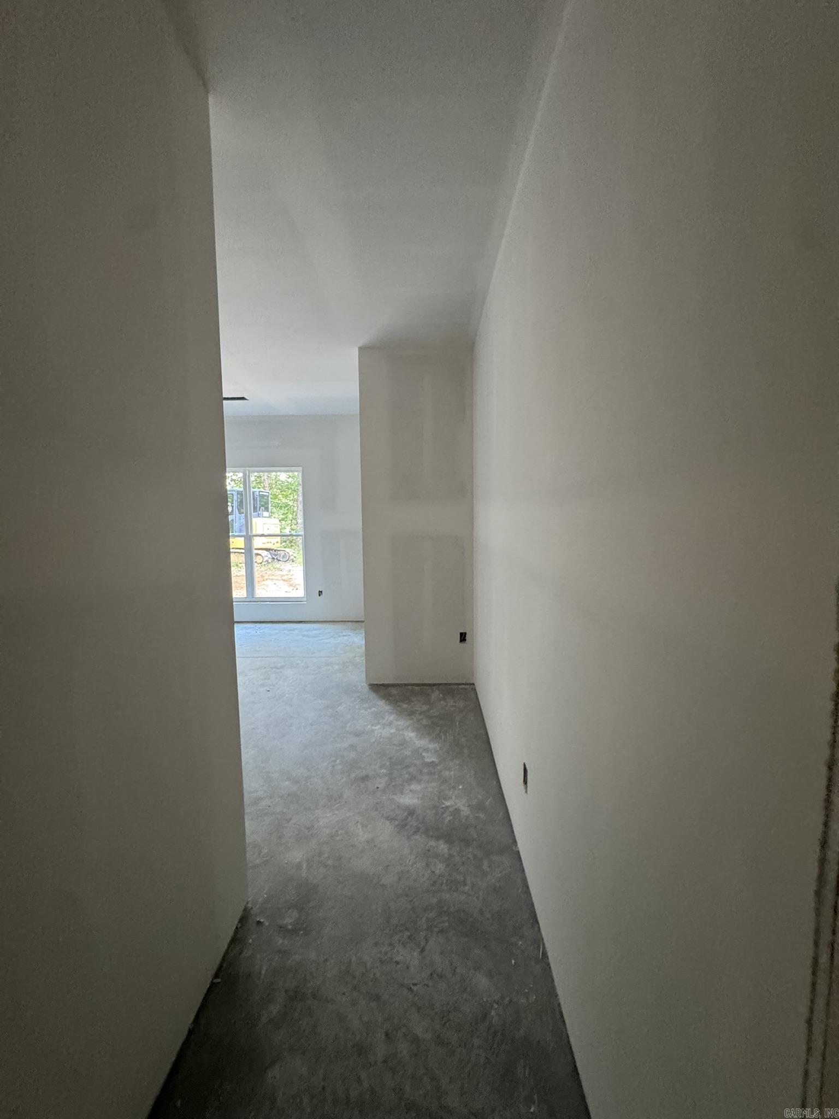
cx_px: 420
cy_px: 560
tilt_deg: -6.9
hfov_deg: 85.7
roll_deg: -0.6
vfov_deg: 102.1
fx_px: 452
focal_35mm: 14
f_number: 2.2
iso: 640
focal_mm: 2.22
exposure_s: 1/60
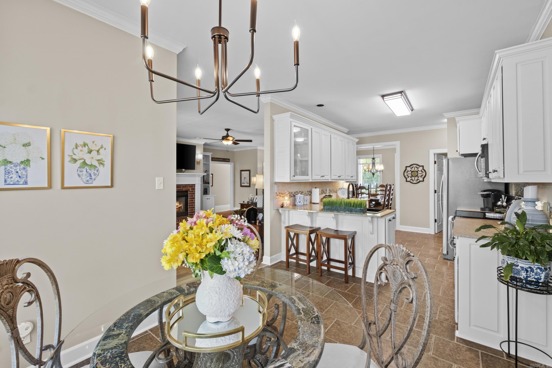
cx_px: 276
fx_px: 230
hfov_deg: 100.4
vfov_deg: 77.3
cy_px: 184
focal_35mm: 15
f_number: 9
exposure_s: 1/1.25
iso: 400
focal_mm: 10
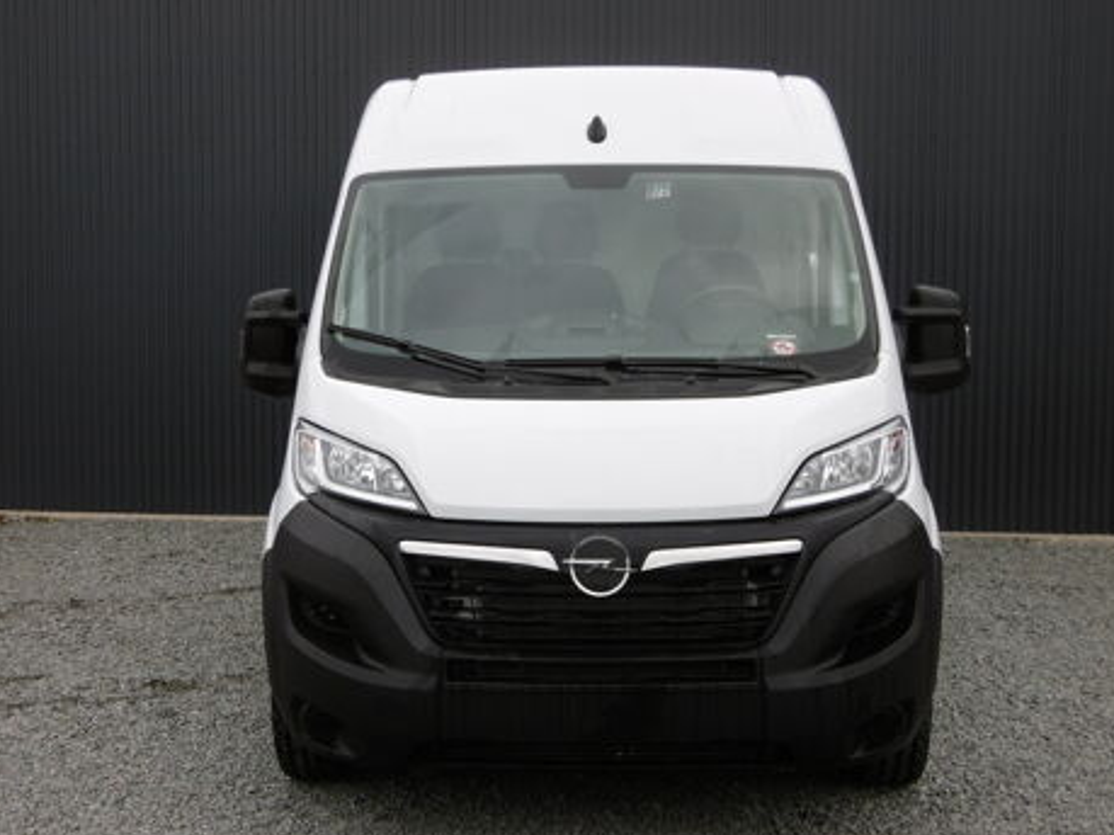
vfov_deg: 32.2
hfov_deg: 42.1
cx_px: 563
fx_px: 1448
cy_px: 415
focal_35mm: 45
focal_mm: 7.7
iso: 100
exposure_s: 1/100
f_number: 3.8
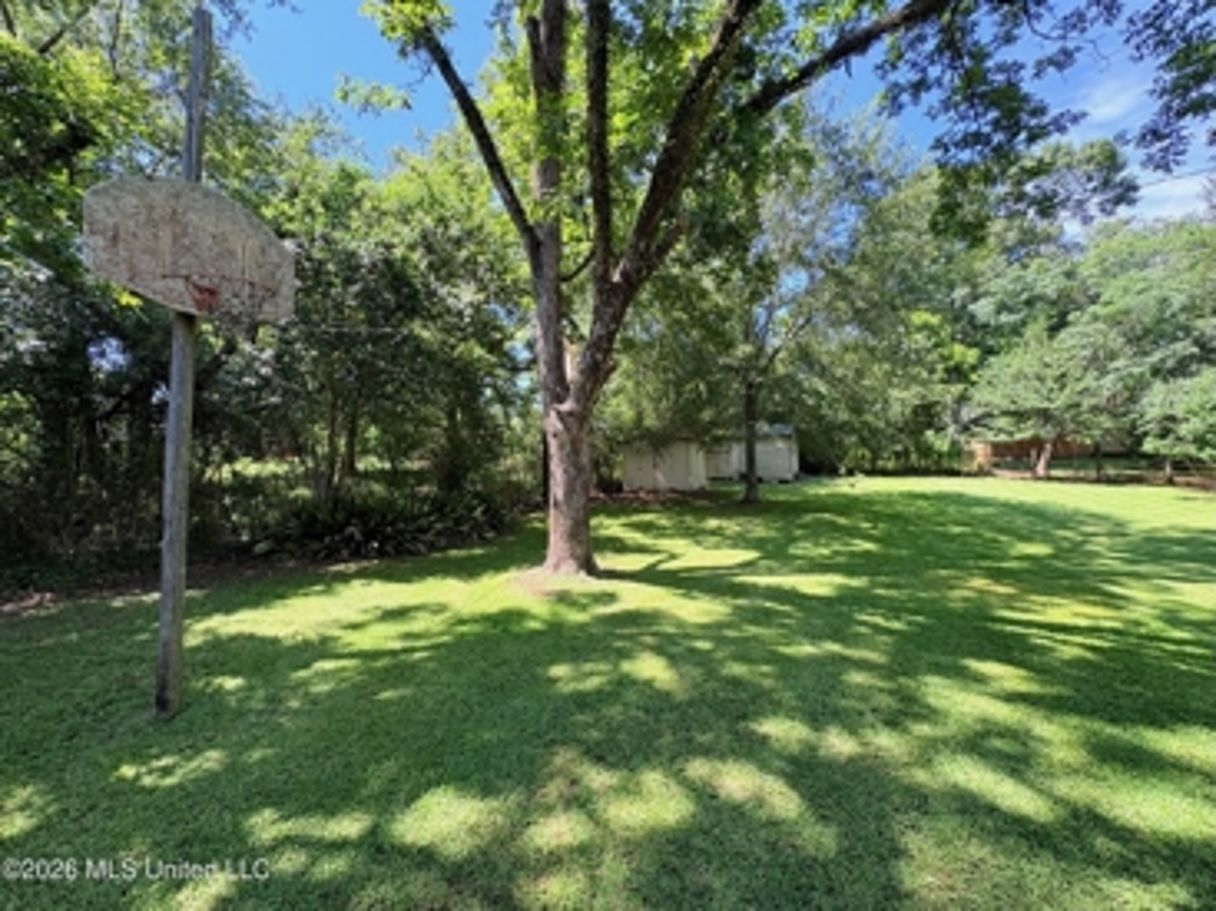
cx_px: 608
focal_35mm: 14
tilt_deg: +1.1
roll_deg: +2.8
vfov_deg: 85.6
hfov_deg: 102.1
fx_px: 492
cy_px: 456
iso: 50
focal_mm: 2.22
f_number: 2.2
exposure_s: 1/175
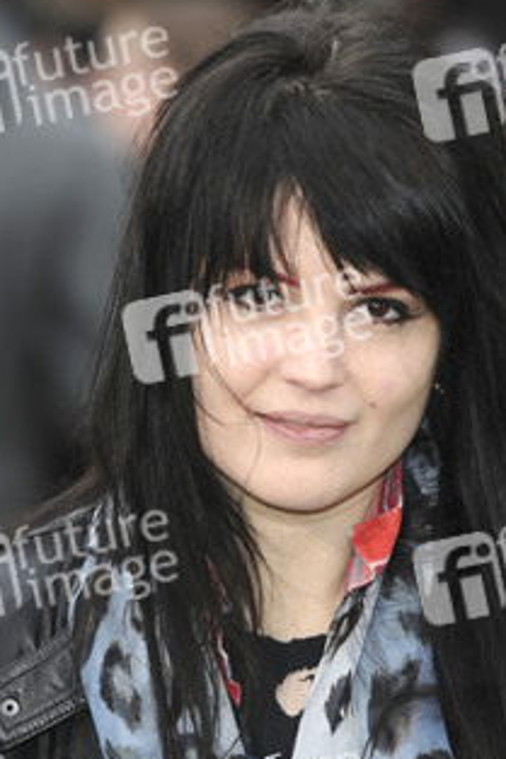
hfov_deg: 4.1
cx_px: 318
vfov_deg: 6.2
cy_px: 447
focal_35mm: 335
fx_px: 7063
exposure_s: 1/160
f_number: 4.5
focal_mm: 175
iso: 320
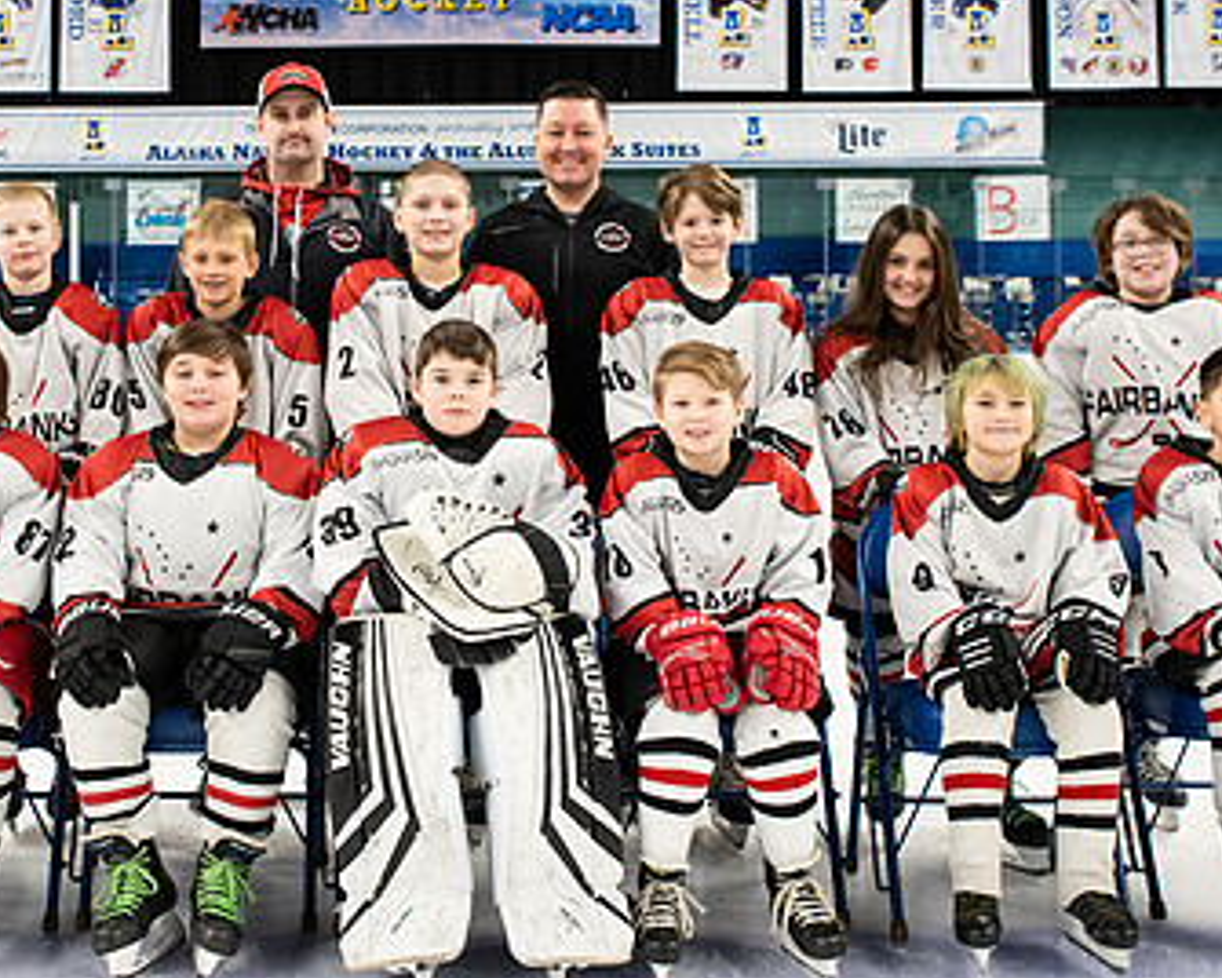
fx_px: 1772
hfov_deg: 37.7
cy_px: 364
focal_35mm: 49
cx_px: 429
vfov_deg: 30.7
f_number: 5.6
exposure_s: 1/125
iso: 2500
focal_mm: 26
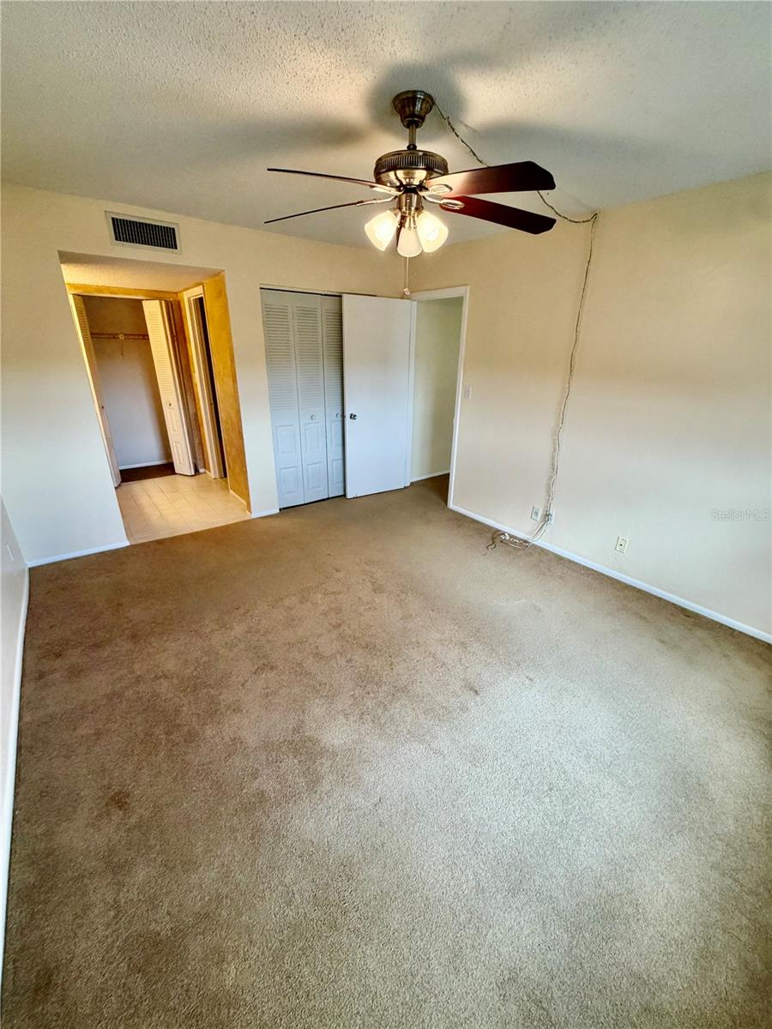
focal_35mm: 14
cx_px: 386
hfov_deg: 85.7
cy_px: 514
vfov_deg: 102.1
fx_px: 416
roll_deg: -1.0
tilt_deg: -22.2
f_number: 2.2
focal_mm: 2.22
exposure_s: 1/120
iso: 250
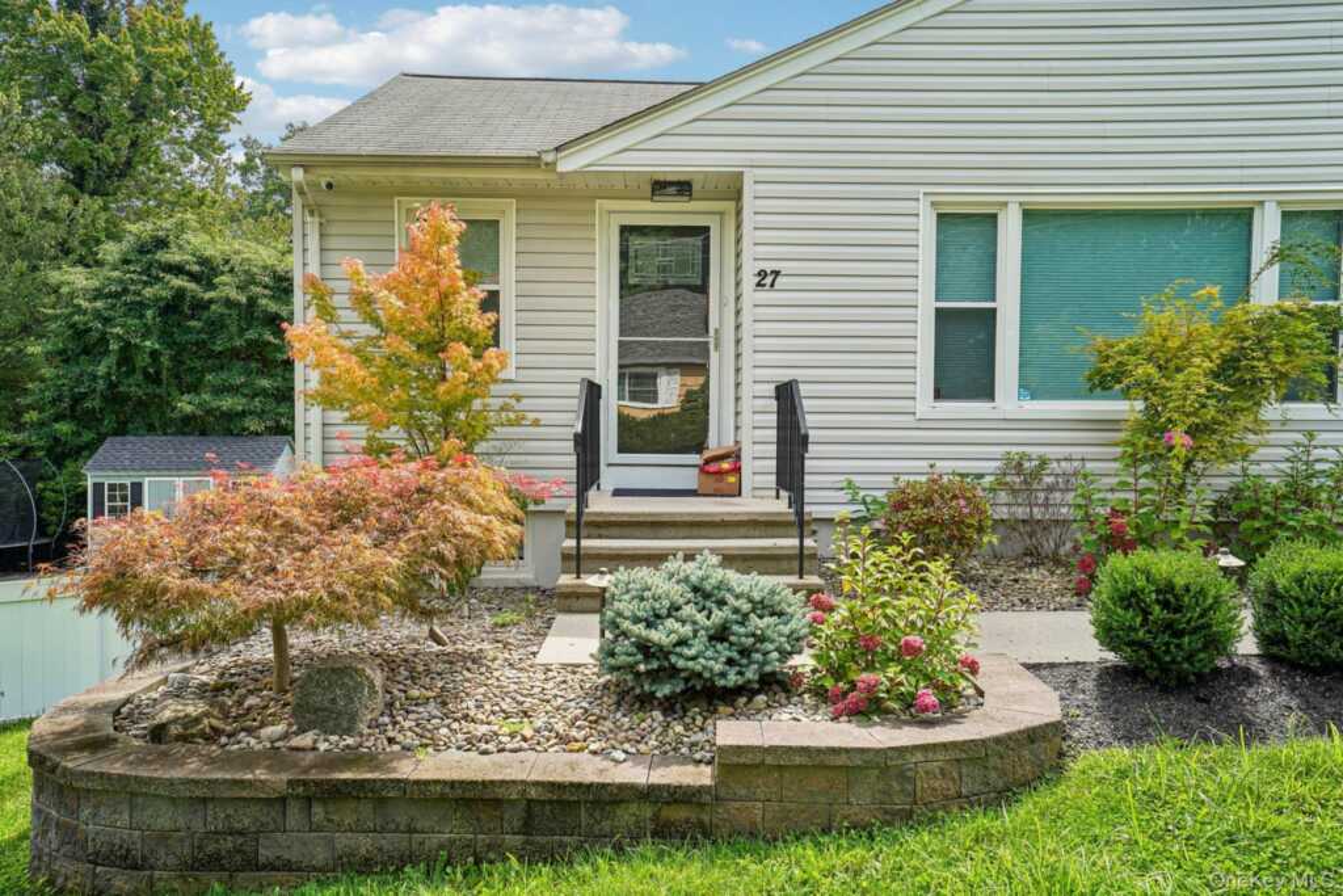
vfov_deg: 43.6
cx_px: 672
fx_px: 1119
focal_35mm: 30
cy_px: 448
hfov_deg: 61.9
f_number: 8
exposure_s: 1/250
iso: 100
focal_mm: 30
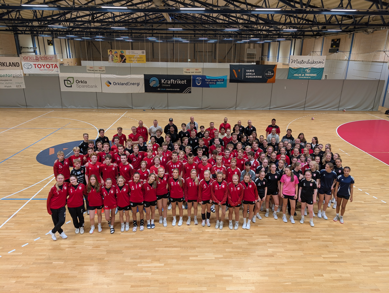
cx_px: 194
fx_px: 270
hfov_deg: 71.5
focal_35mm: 24
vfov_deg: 56.9
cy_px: 146
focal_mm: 6.9
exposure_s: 1/30.1
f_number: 1.68
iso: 45
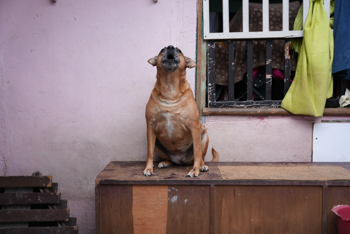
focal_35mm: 39
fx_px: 379
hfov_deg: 49.5
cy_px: 117
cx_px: 175
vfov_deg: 34.3
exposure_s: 1/640
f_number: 2.8
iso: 1600
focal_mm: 39
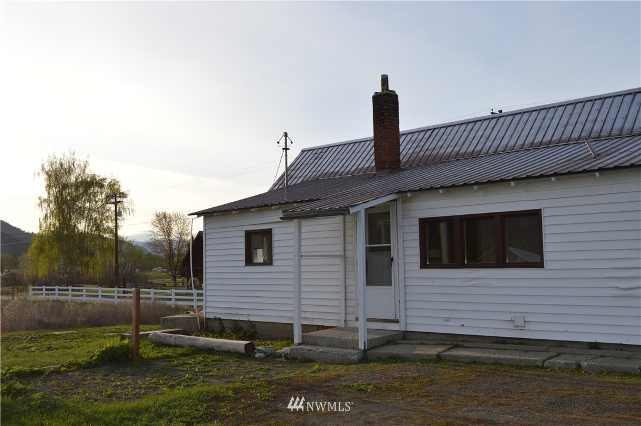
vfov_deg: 36.8
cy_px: 213
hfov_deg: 53.2
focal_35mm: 36
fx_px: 640
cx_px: 320
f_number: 7.1
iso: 100
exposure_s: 1/200
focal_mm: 24
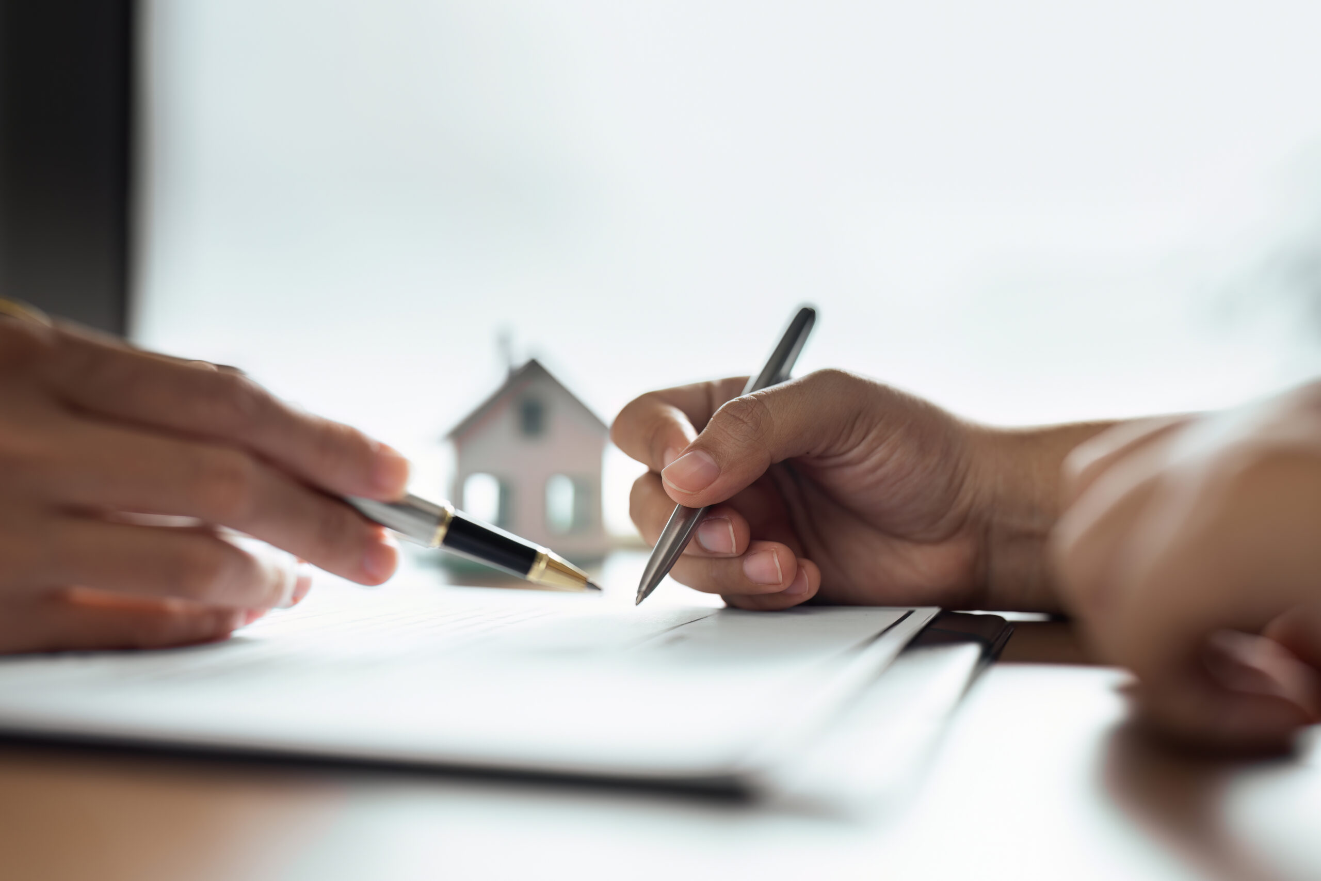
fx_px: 1284
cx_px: 660
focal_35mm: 35
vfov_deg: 37.9
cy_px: 440
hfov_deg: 54.4
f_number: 2
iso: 100
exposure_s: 1/800
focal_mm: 35
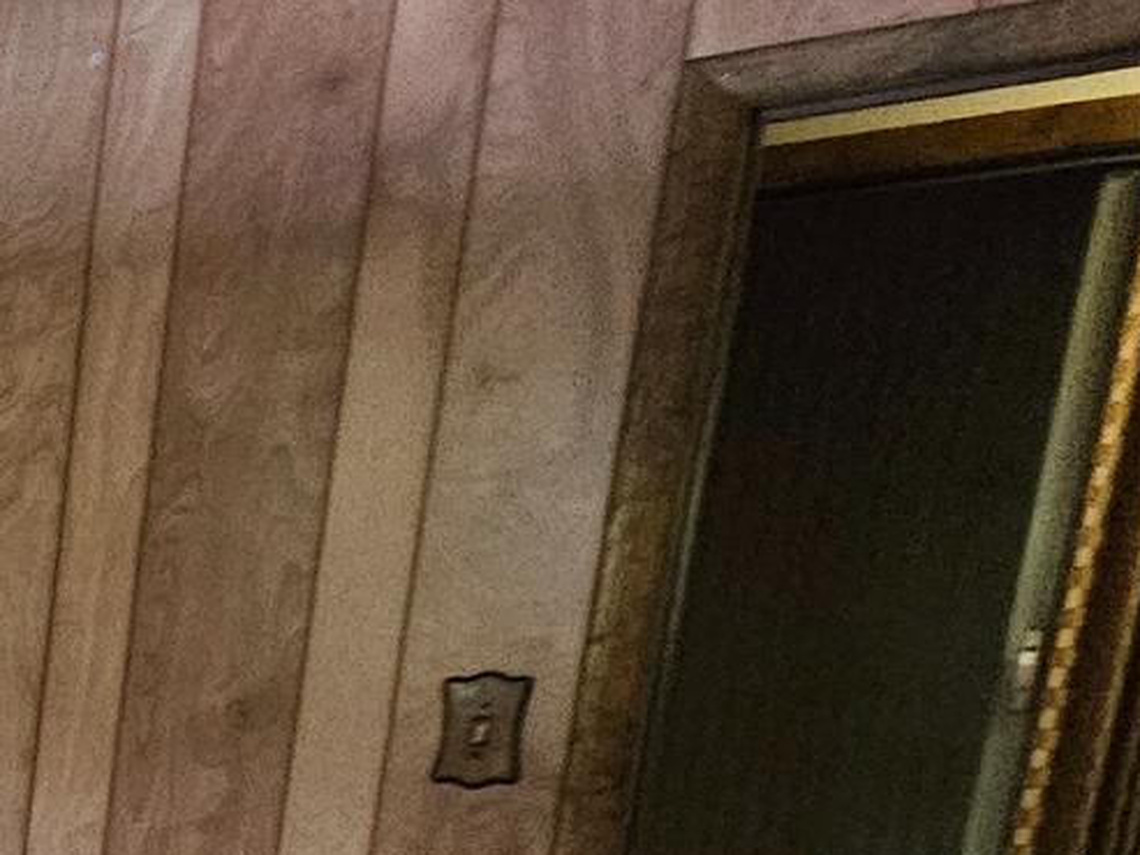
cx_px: -1202
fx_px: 1779
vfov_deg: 24.1
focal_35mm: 54
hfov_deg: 18.7
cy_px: 1070
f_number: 2.2
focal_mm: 2.2
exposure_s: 1/24
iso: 640
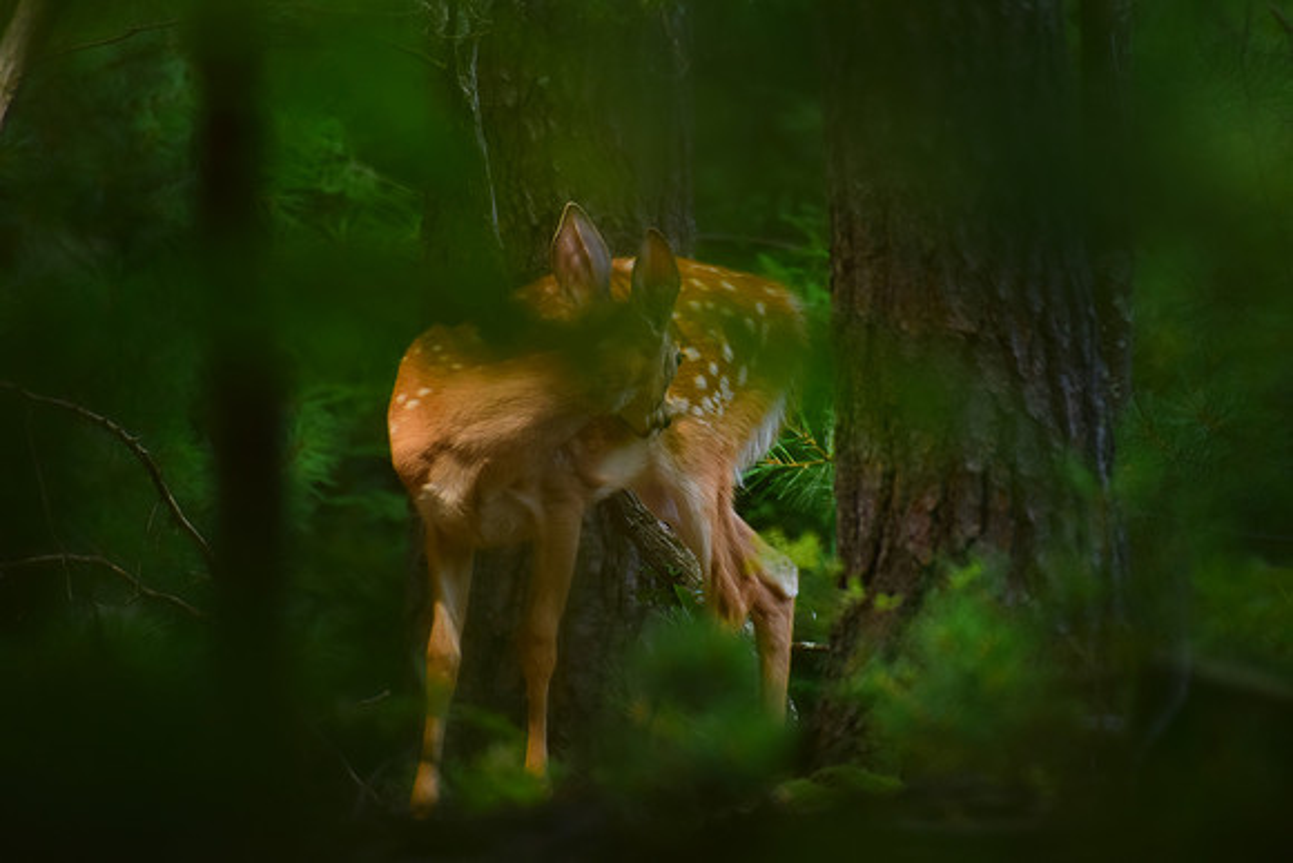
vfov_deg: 1.8
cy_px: 432
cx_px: 646
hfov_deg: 2.7
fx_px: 26943
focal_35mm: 750
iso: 100
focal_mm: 500
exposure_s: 1/125
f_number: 5.6
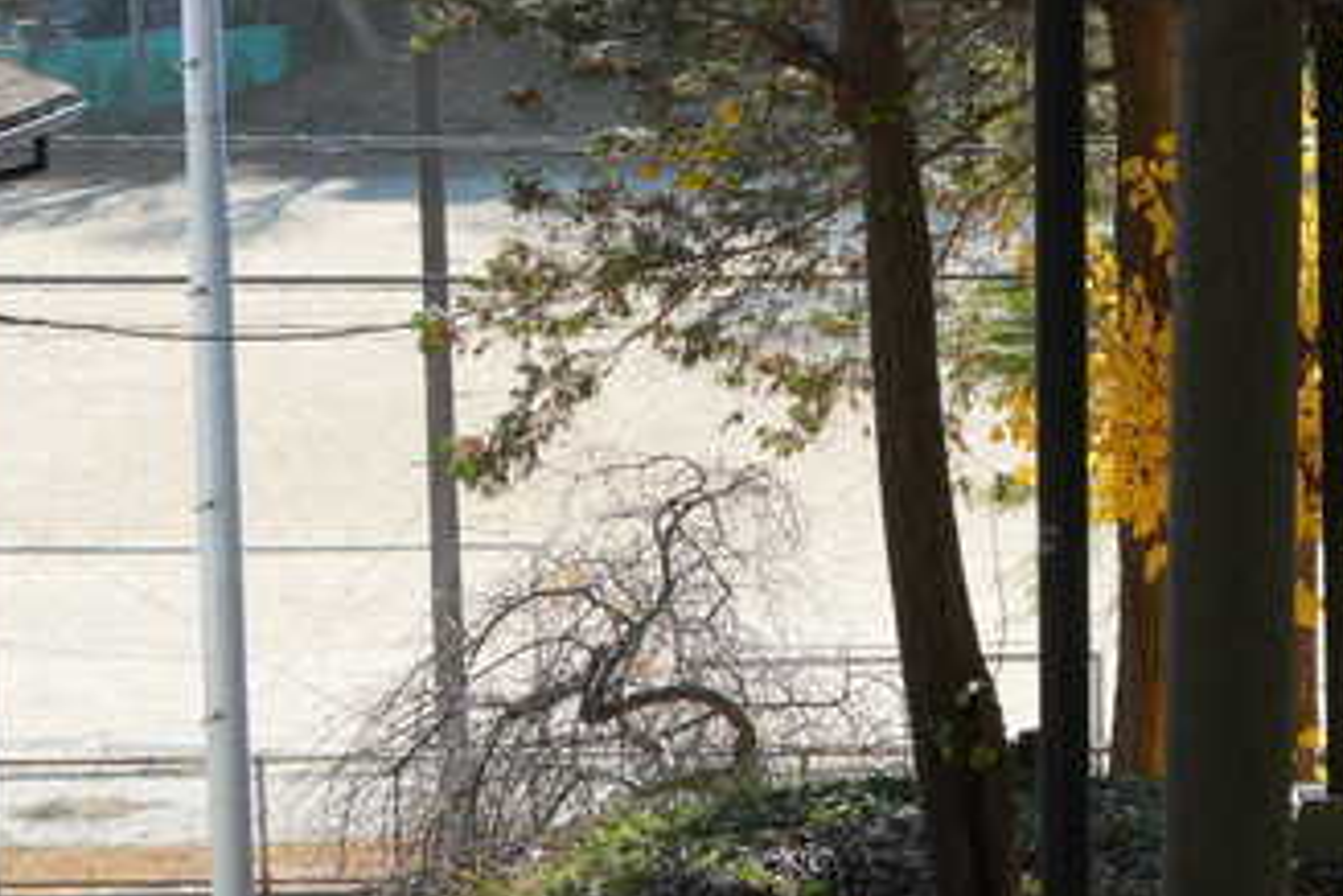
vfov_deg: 11.2
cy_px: 111
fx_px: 4551
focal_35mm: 122
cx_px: 1659
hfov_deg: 16.1
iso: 100
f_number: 6.3
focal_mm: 26
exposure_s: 1/125
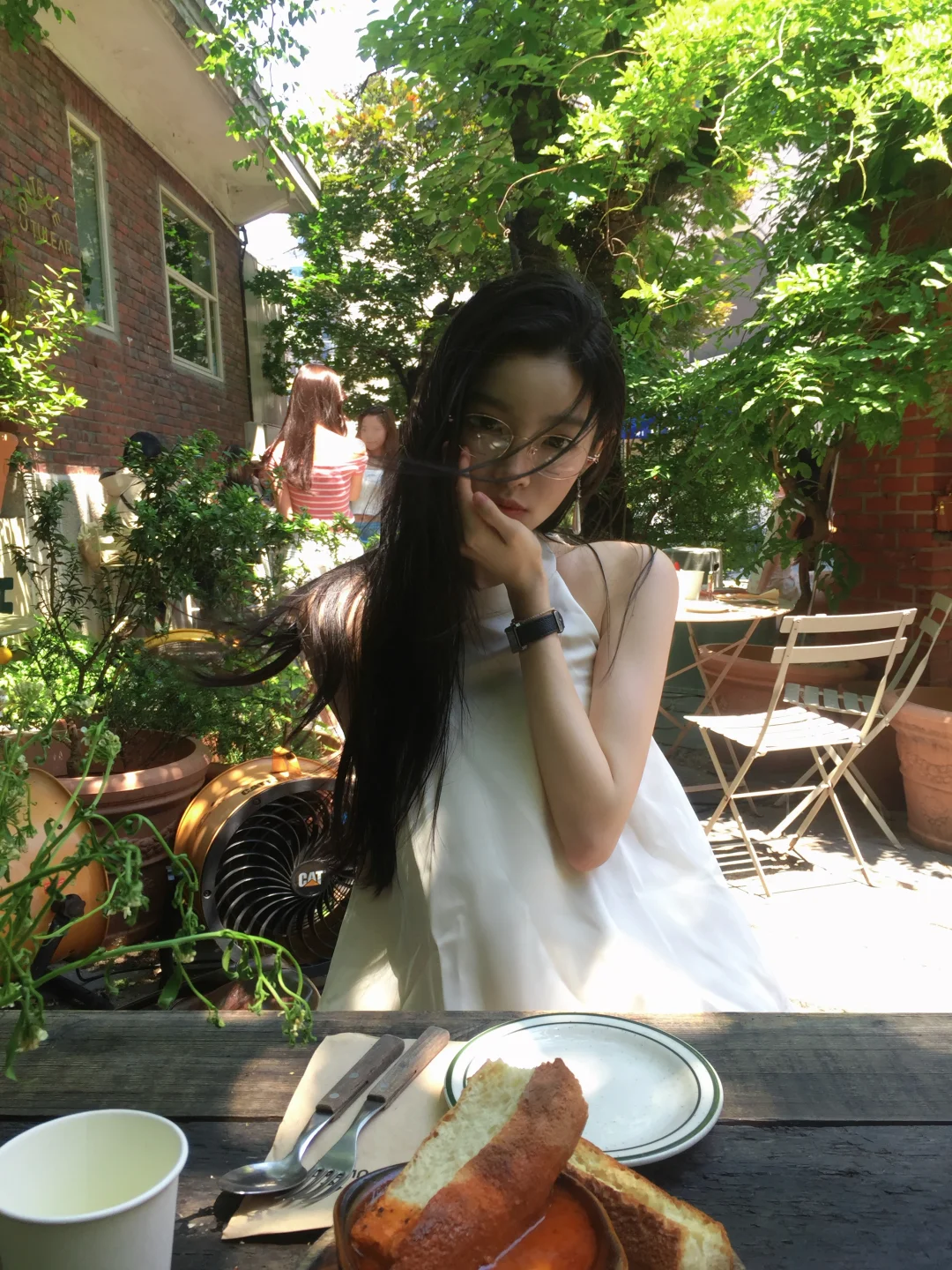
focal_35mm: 29
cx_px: 476
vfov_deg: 61.7
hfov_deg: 48.2
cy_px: 635
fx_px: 1063
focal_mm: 4.15
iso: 32
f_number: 2.2
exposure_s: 1/159
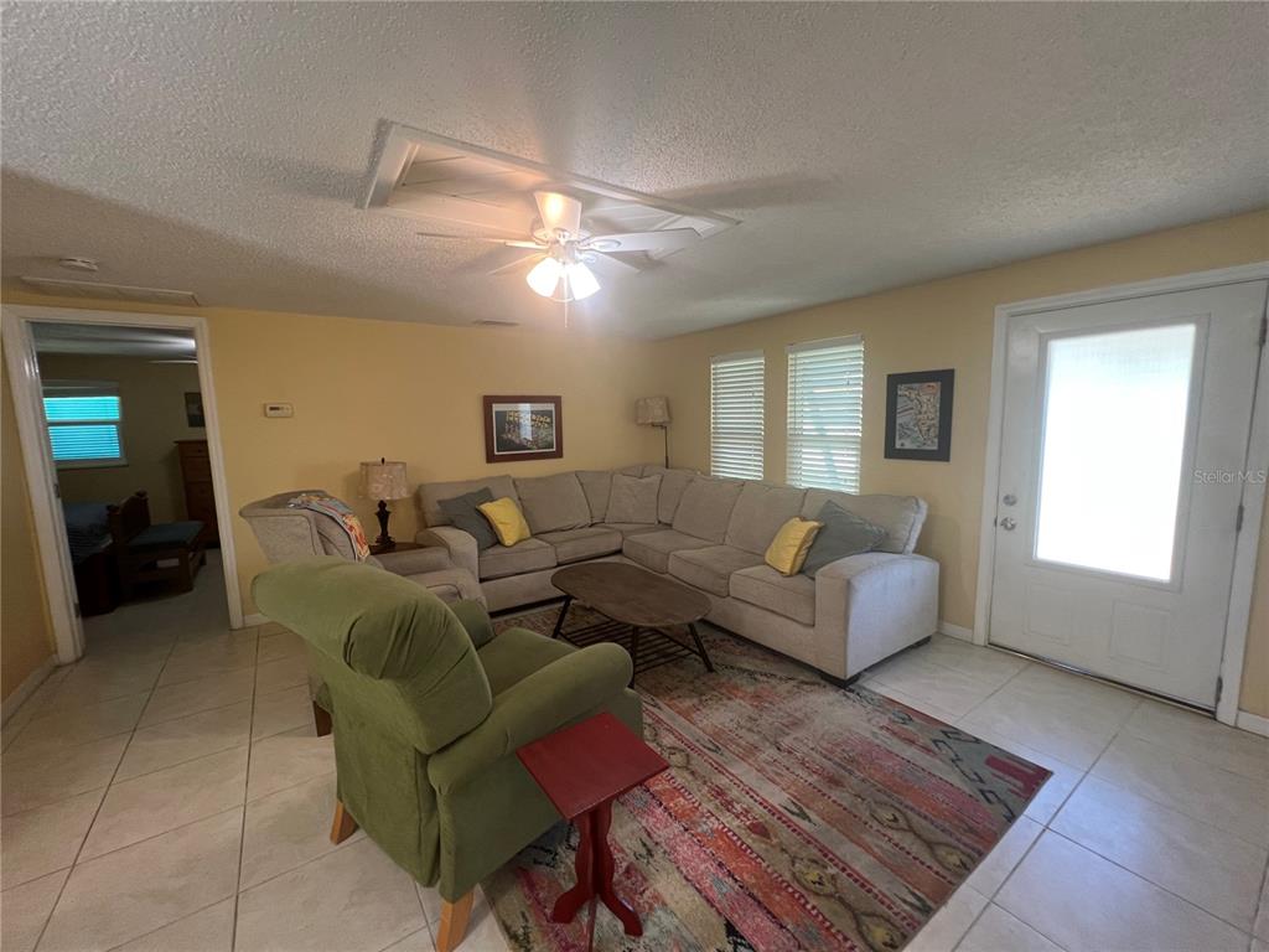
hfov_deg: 106.2
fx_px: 477
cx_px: 634
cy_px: 476
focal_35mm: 13
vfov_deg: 89.9
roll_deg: +1.0
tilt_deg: -6.8
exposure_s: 1/60
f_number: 1.8
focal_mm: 1.57
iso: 160
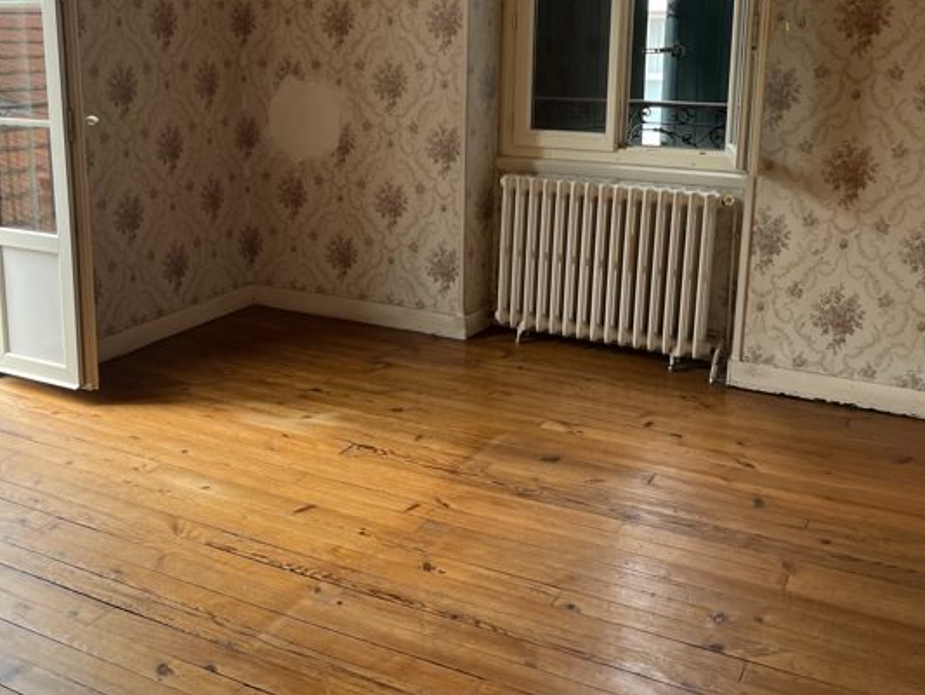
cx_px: 363
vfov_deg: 36.5
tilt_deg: -9.8
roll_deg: +2.2
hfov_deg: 47.5
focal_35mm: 39
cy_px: 231
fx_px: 1042
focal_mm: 5.1
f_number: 1.6
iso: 40
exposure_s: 1/202
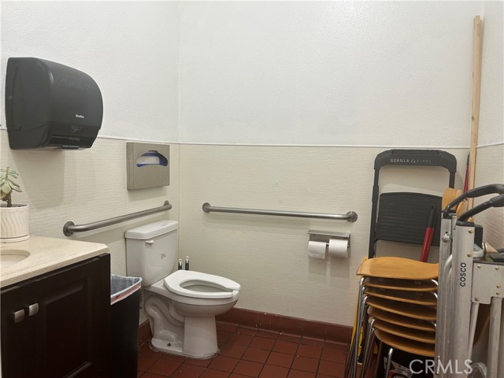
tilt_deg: -5.3
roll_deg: -1.5
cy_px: 189
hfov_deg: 67.3
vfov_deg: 53.1
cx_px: 252
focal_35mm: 26
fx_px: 379
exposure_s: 1/60
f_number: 1.5
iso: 100
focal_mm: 5.7
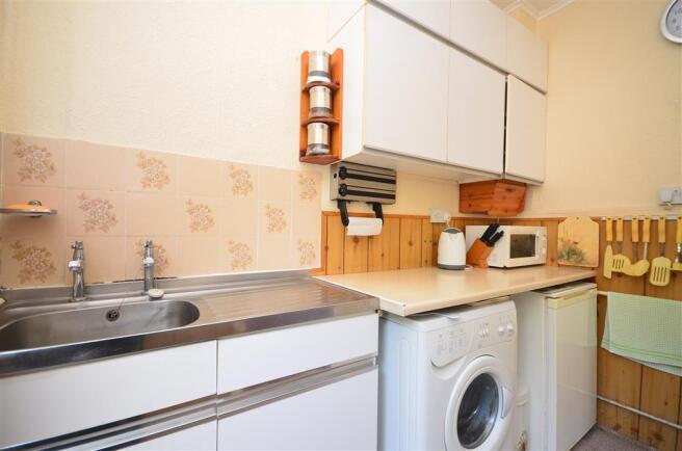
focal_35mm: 15
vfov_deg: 77.0
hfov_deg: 100.5
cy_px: 226
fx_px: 283
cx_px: 341
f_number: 5
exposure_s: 1/5
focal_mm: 10
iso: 200
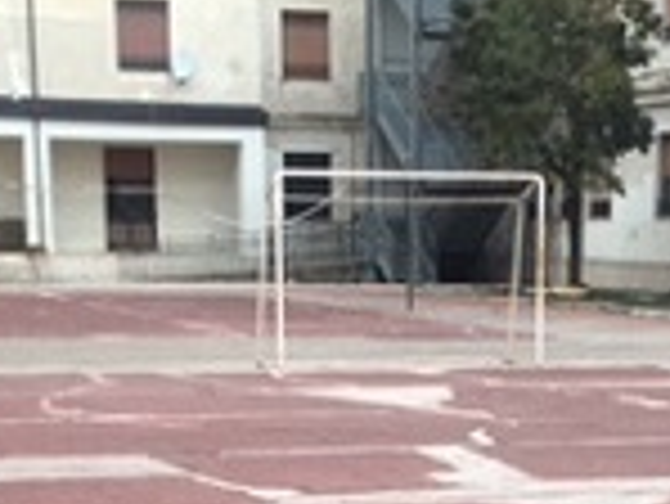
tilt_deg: -16.1
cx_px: 418
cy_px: 900
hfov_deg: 16.8
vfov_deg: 11.7
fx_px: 2266
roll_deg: +0.1
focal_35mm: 117
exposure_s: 1/318
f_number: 2.2
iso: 25
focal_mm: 4.15
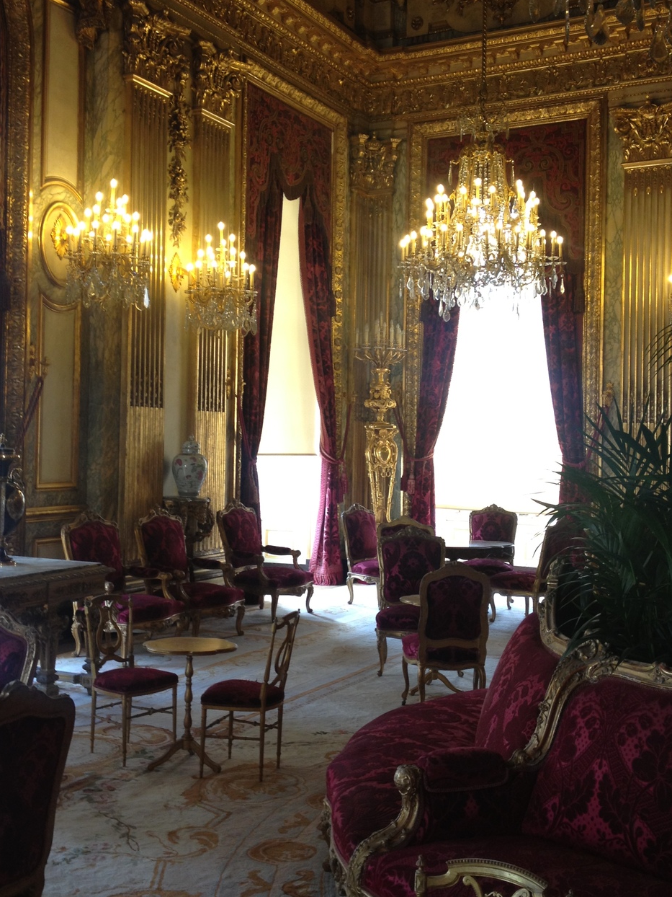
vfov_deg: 42.1
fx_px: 1165
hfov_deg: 32.2
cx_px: 301
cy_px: 424
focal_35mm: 45
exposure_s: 1/20
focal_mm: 4.28
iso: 64
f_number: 2.4
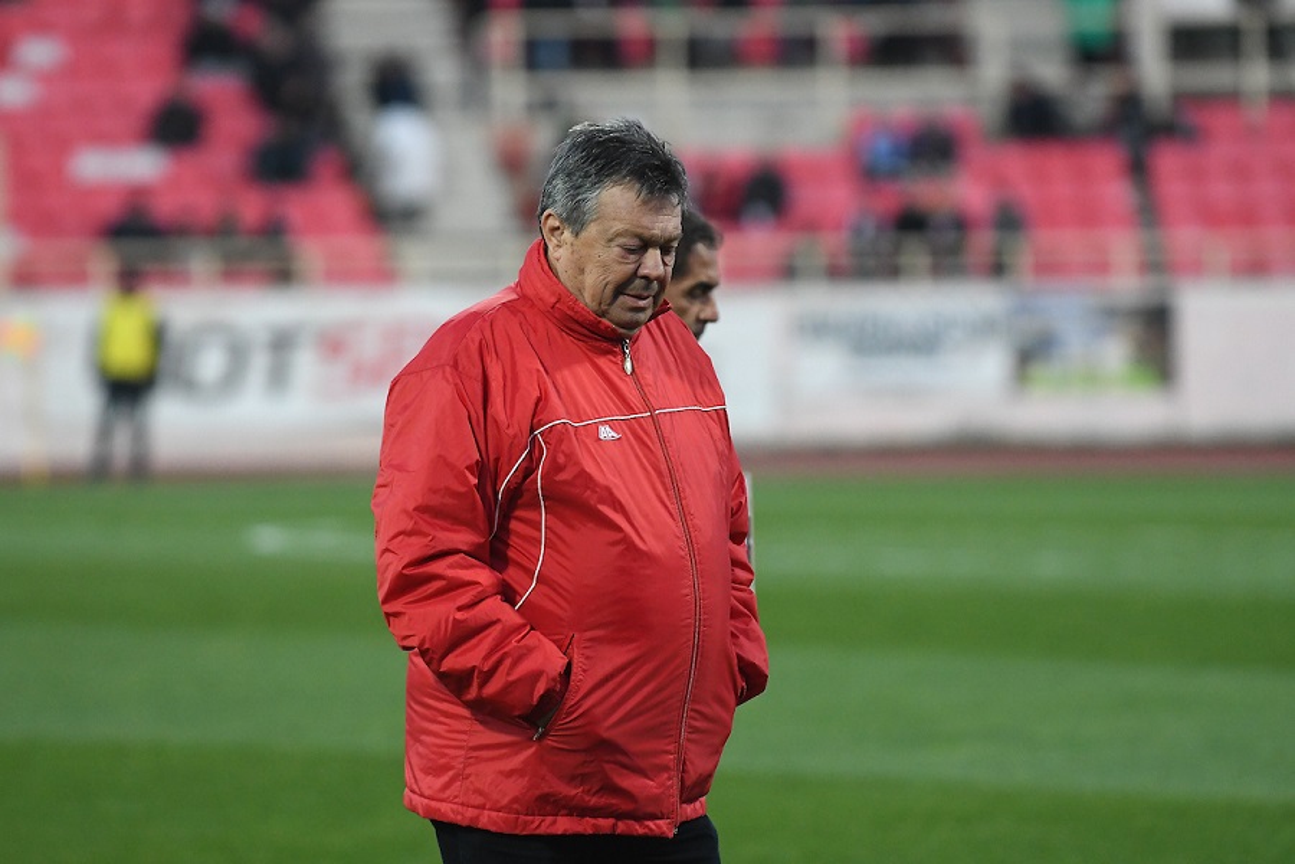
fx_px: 10791
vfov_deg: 4.6
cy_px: 432
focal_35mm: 300
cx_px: 648
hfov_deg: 6.9
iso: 3200
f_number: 4
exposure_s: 1/1600
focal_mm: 200
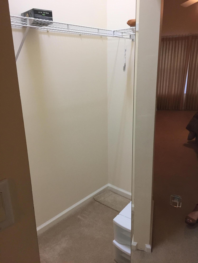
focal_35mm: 29
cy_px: 132
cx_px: 99
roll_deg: +1.4
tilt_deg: -17.6
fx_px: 221
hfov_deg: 48.2
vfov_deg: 61.7
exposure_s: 1/30
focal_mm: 4.15
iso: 125
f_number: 2.2
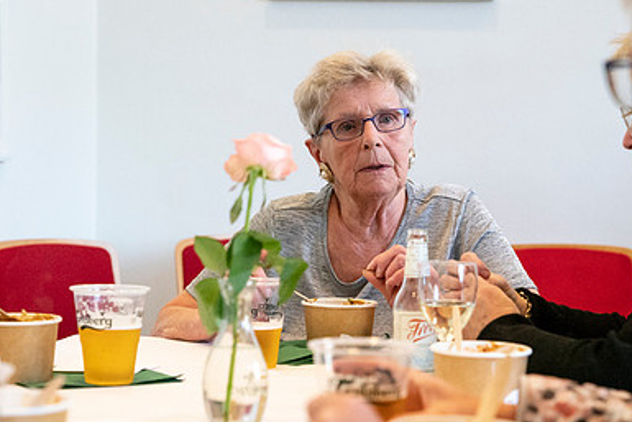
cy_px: 288
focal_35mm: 92
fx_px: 1616
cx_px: 302
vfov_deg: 14.8
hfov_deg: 22.1
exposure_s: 1/1250
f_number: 4
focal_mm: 61
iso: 12800
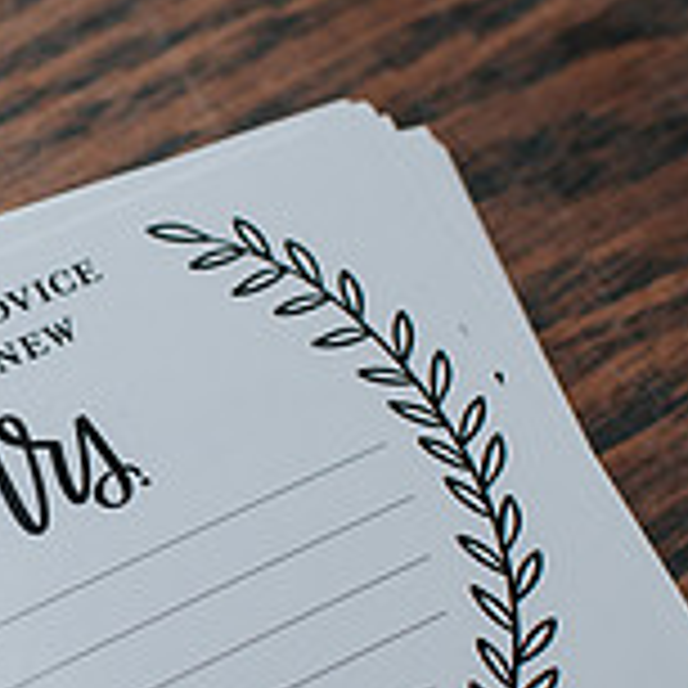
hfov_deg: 12.1
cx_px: -132
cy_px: 548
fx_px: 3171
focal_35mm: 141
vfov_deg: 12.3
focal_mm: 35
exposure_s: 1/200
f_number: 4.5
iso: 720
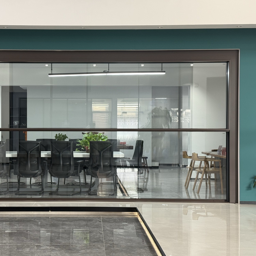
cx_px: 85
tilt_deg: +0.3
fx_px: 477
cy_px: 128
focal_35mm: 57
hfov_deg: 29.8
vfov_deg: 30.0
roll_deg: -0.2
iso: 125
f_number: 1.78
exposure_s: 1/50
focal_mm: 6.76
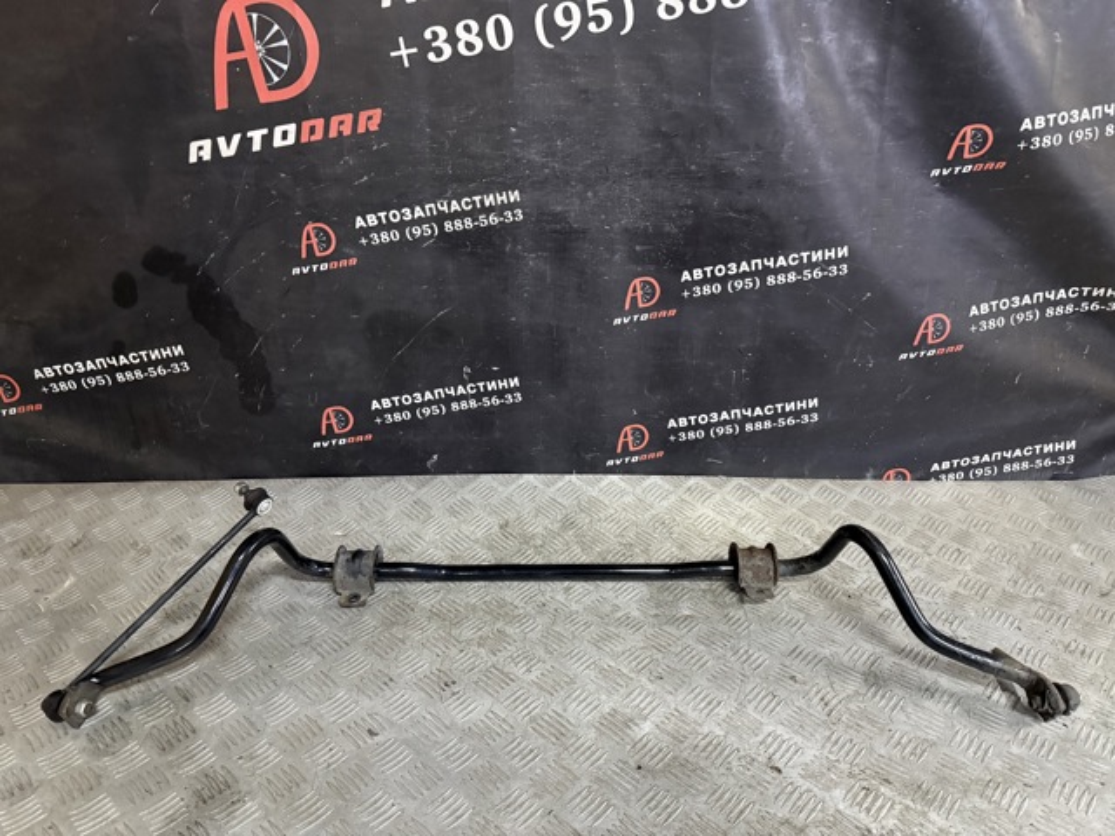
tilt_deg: -23.1
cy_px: 418
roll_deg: -0.9
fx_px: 773
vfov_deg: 56.8
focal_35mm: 24
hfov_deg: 71.6
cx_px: 558
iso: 800
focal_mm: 6.76
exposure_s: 1/60
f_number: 1.78
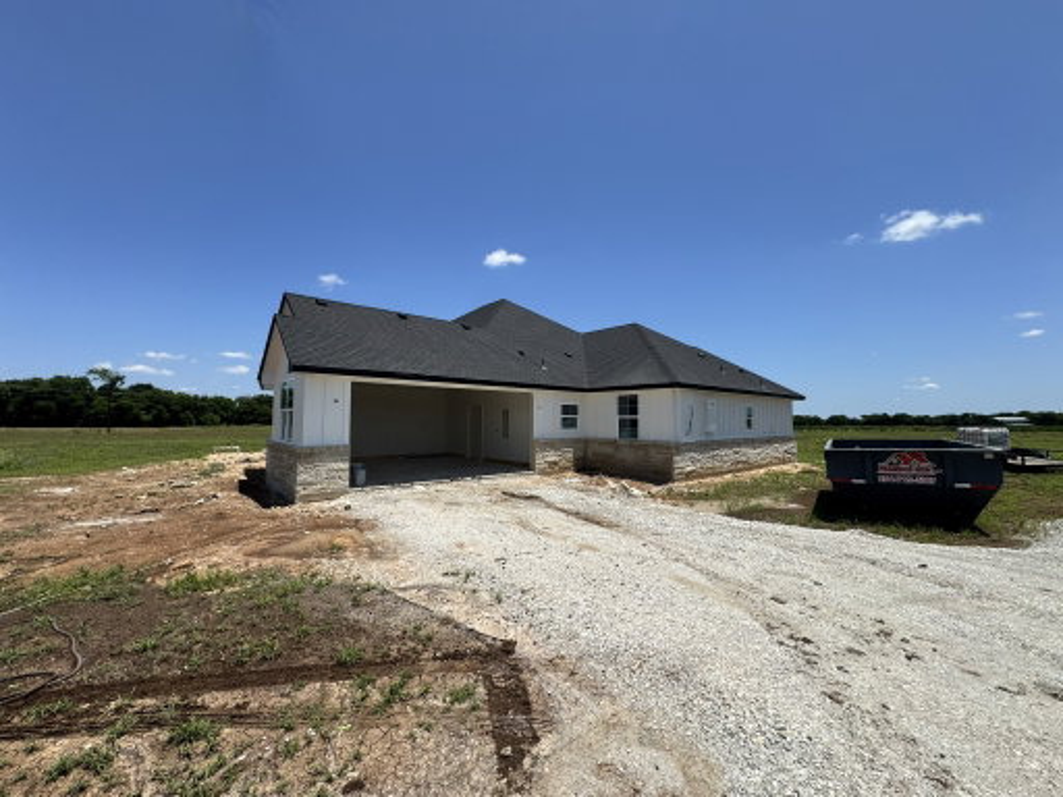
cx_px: 532
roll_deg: +0.0
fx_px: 430
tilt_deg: +3.3
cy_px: 398
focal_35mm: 14
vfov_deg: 85.7
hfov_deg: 102.1
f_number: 2.2
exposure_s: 1/2584
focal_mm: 2.22
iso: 50
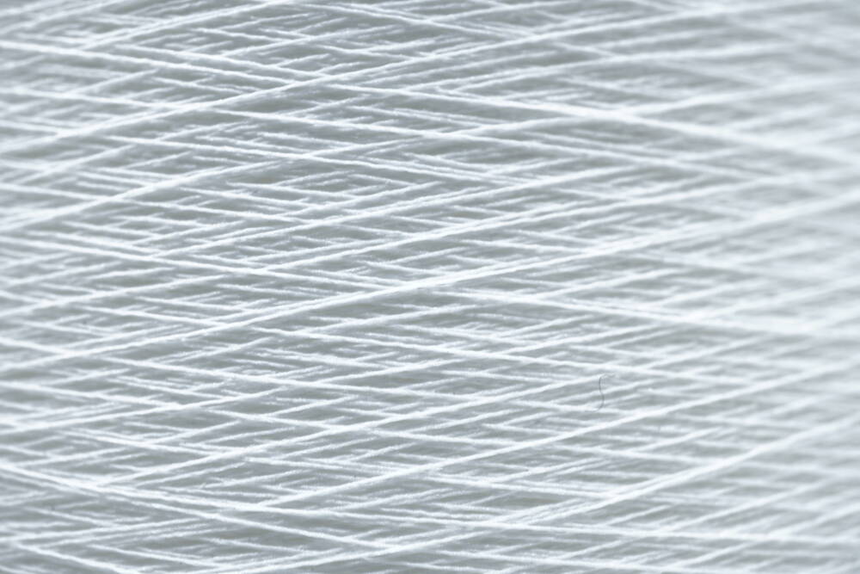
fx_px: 1075
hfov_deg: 43.6
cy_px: 287
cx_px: 430
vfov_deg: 29.9
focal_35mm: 45
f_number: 6.3
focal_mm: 30
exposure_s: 1/30
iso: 250
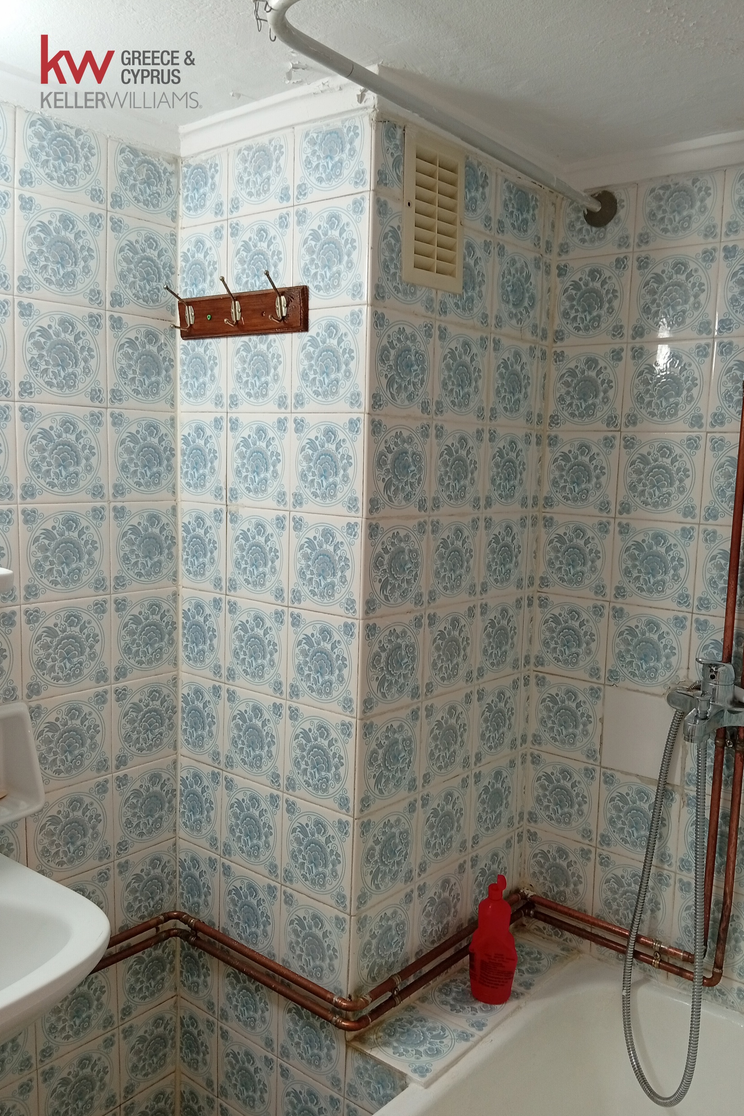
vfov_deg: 65.5
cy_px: 560
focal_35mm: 28
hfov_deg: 46.3
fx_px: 868
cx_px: 424
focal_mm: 3.96
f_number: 1.8
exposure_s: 1/33.3
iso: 264
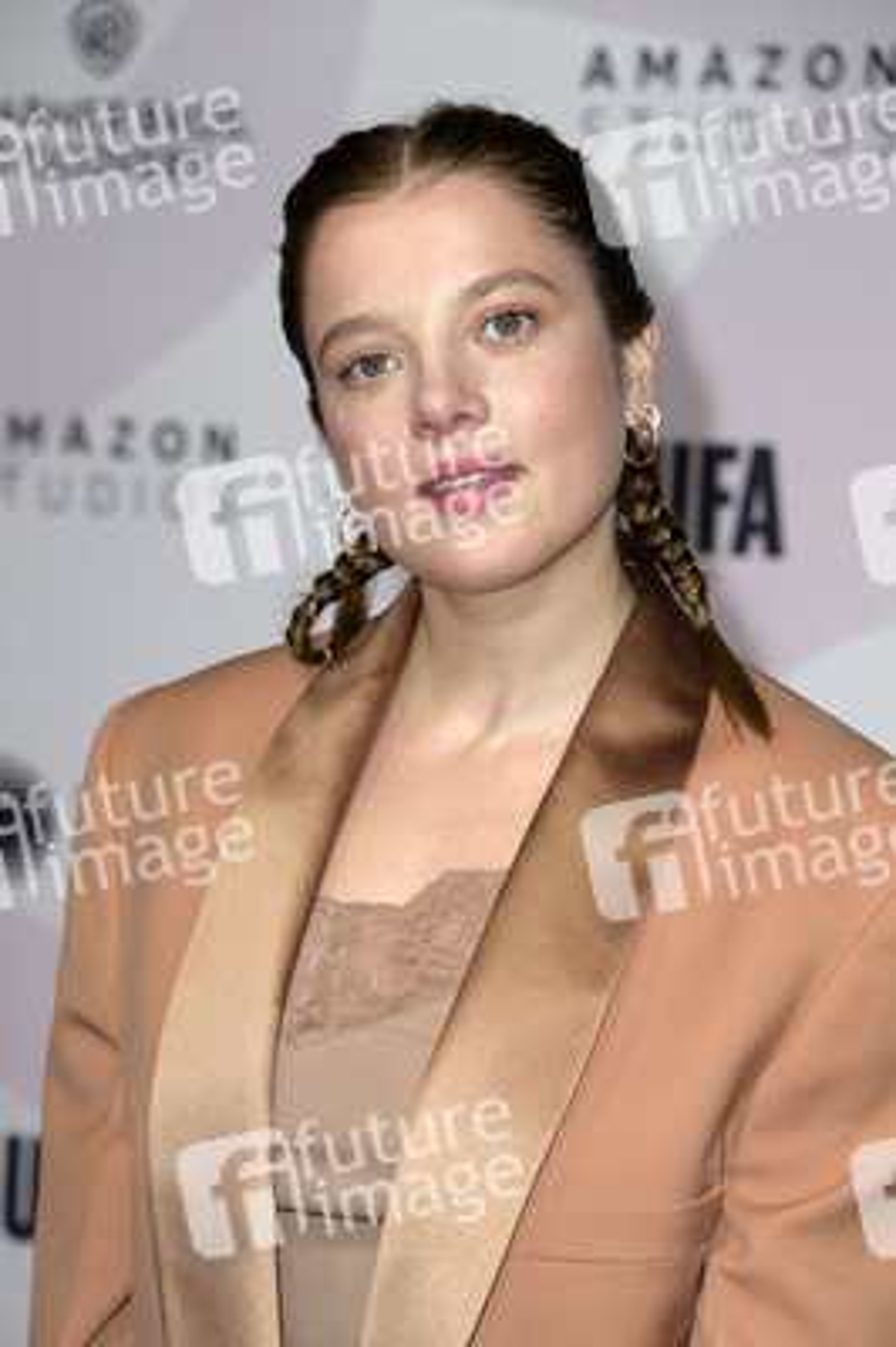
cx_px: 448
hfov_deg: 9.4
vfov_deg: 14.2
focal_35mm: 145
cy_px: 674
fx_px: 5422
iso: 400
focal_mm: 145
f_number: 6.3
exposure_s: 1/250
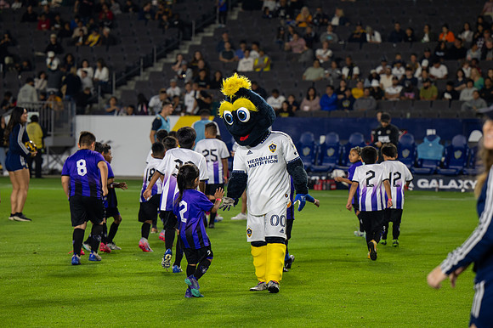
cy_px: 164
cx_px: 246
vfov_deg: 9.3
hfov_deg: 14.0
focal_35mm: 147
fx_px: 2012
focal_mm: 98
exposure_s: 1/200
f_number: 2.8
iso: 220
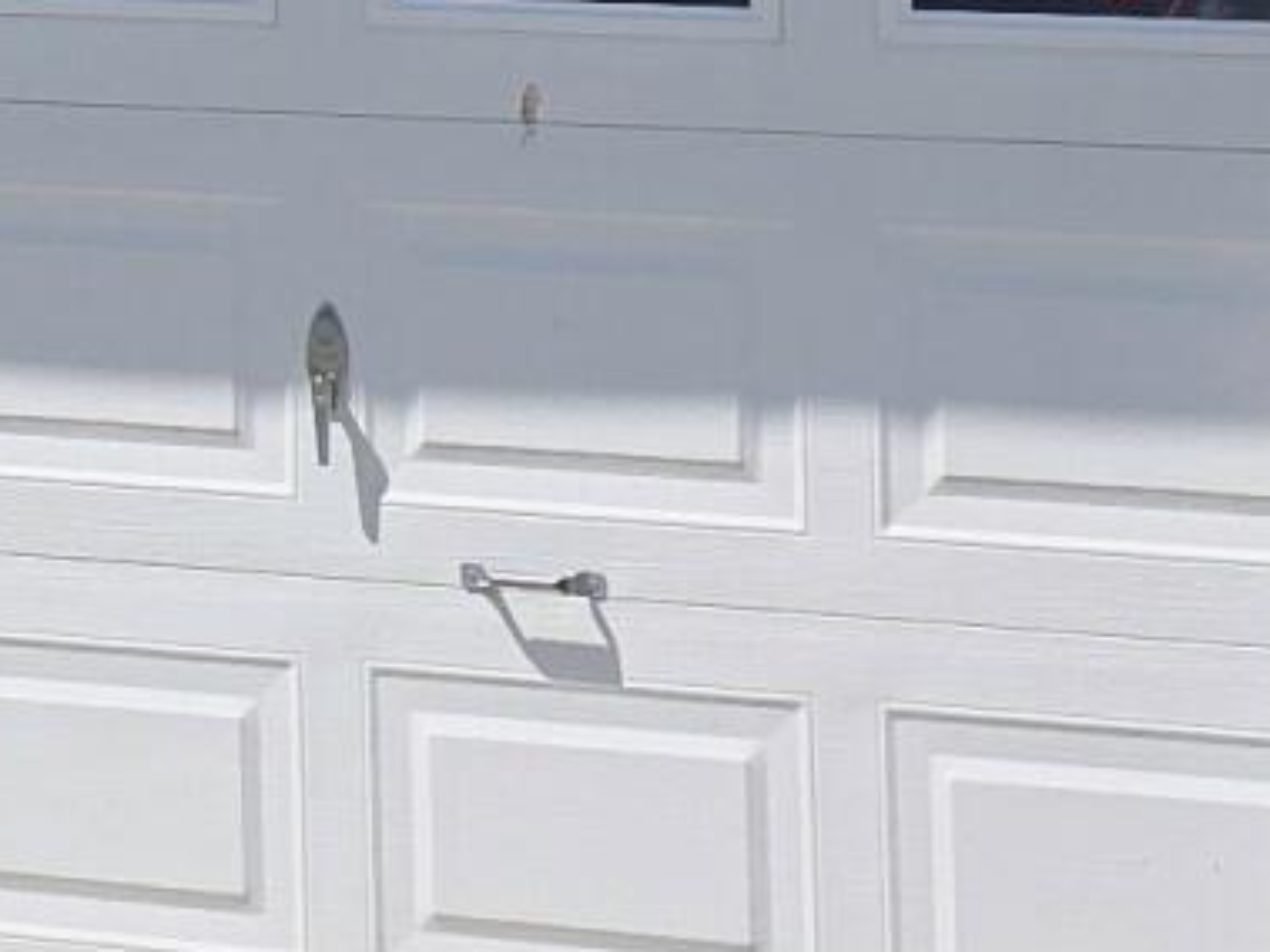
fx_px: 6675
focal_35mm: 182
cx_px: -854
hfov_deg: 10.4
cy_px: -821
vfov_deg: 7.9
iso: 12
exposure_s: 1/950
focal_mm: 6.3
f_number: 1.7
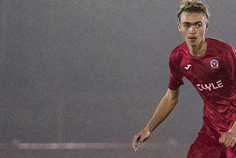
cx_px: 246
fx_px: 6526
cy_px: 68
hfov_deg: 2.1
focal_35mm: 995
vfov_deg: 1.4
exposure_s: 1/1250
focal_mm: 195
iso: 6400
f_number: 2.8
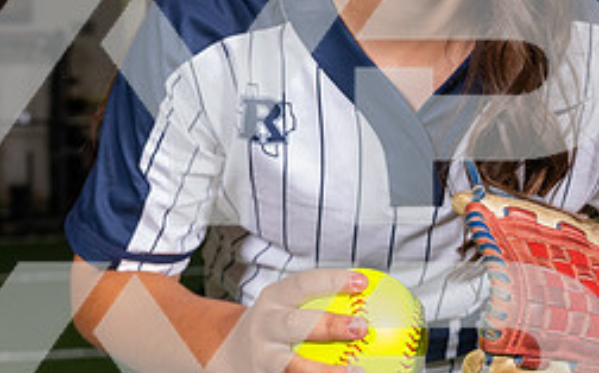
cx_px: 309
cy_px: 101
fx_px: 1533
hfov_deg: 22.1
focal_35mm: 94
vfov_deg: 13.8
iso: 200
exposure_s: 1/200
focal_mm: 40
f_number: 5.6
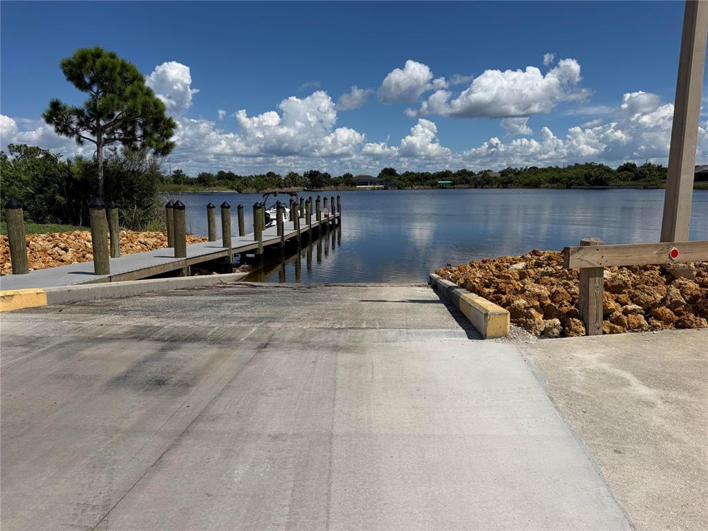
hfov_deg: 71.6
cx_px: 354
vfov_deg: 56.8
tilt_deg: -9.4
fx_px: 491
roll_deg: +0.4
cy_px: 266
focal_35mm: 24
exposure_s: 1/11905
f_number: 1.78
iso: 80
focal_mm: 6.76
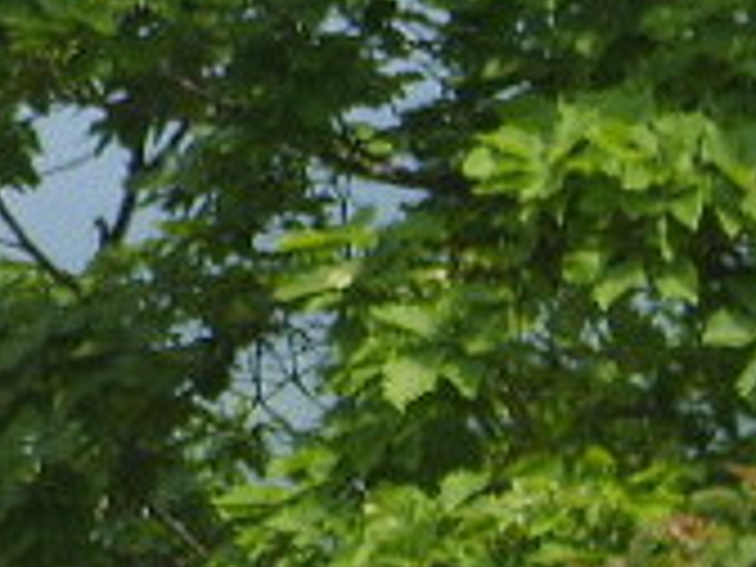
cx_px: -1058
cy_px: -137
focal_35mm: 346
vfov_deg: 4.3
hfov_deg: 5.5
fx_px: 7557
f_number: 3.8
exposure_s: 1/750
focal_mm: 13
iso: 50
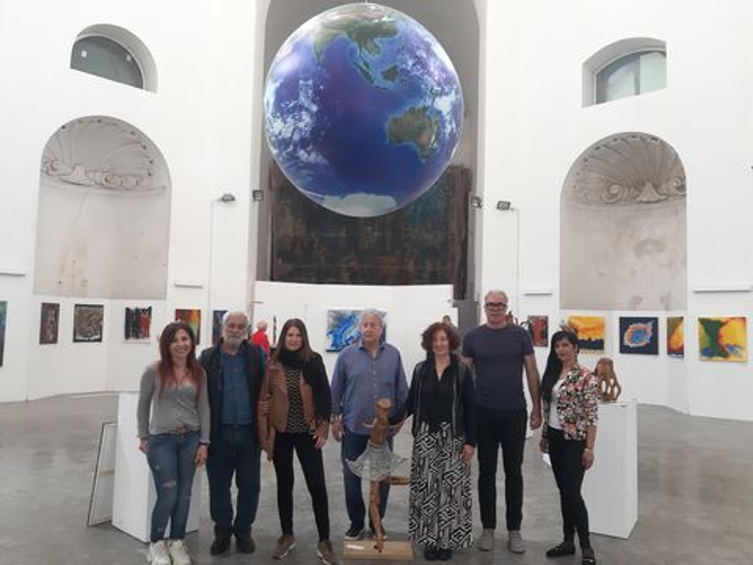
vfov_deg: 51.4
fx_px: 587
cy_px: 282
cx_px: 376
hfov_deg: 65.3
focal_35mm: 27
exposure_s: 1/50
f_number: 1.7
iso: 100
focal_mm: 3.93
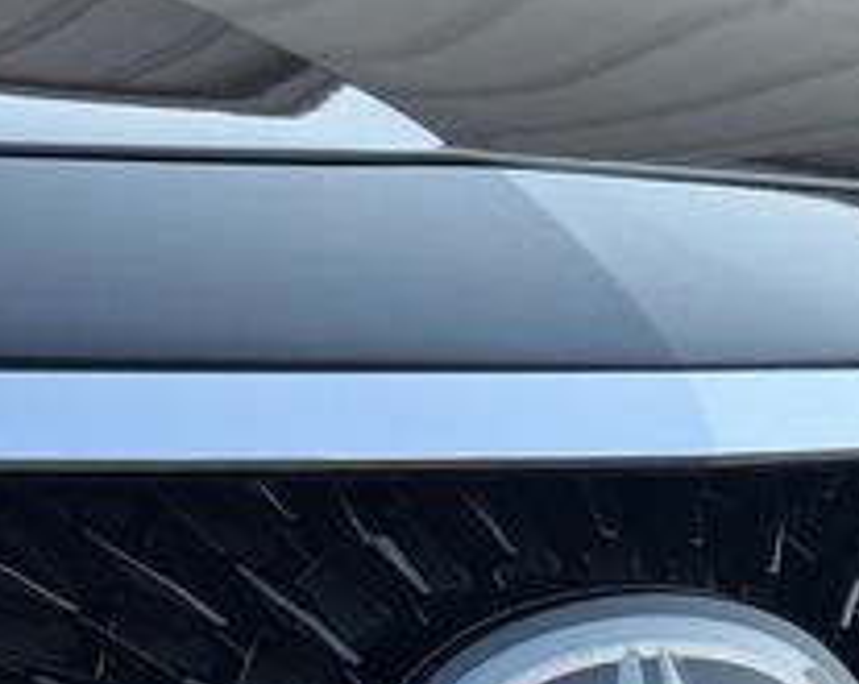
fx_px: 3681
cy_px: 846
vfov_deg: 10.4
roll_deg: -0.4
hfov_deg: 13.3
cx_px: 490
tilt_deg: -7.1
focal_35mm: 145
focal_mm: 6.76
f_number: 1.78
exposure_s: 1/1133
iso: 100
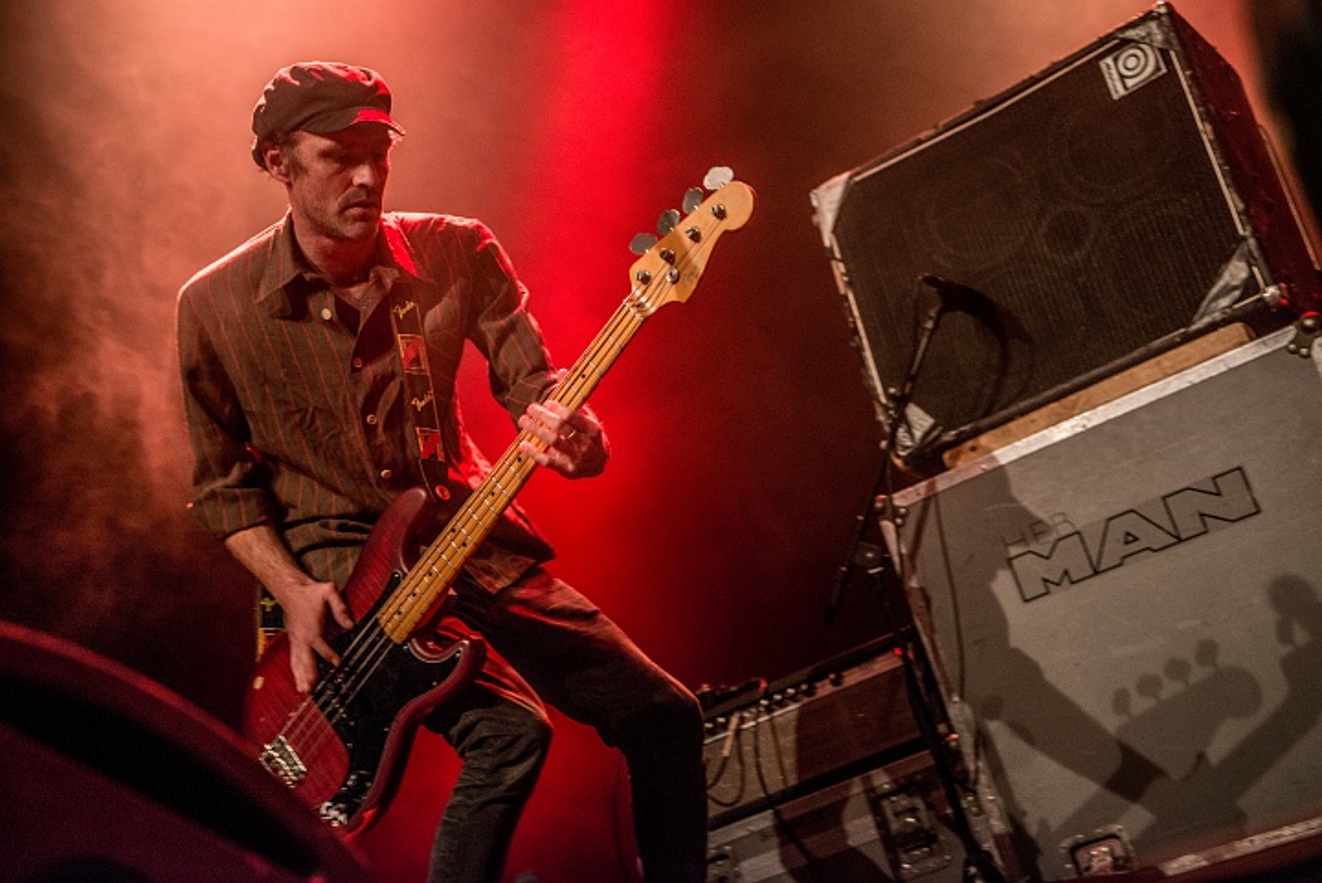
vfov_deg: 24.7
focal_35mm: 55
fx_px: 2021
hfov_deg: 36.2
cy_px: 442
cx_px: 661
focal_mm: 55
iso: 1000
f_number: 3.2
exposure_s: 1/80
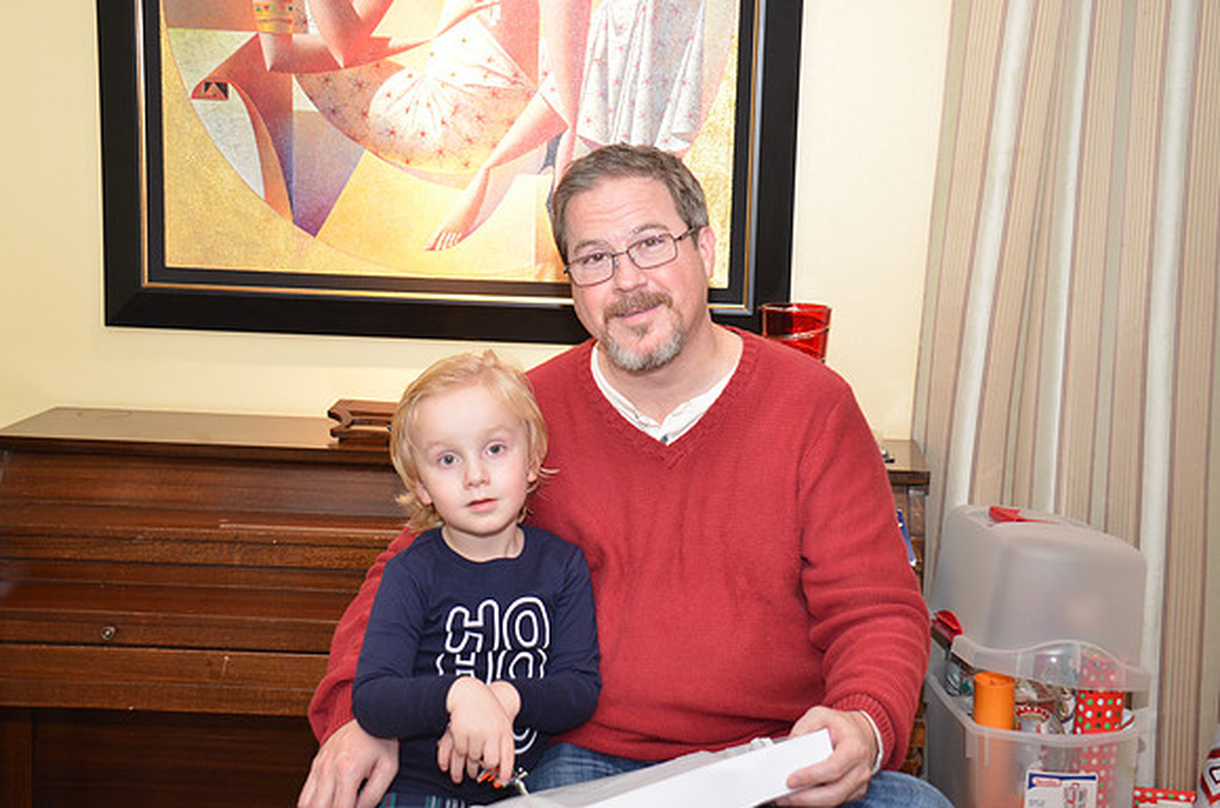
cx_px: 610
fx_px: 1775
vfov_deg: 25.6
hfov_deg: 37.9
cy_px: 404
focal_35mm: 52
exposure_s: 1/60
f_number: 4.5
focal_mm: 35
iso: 800
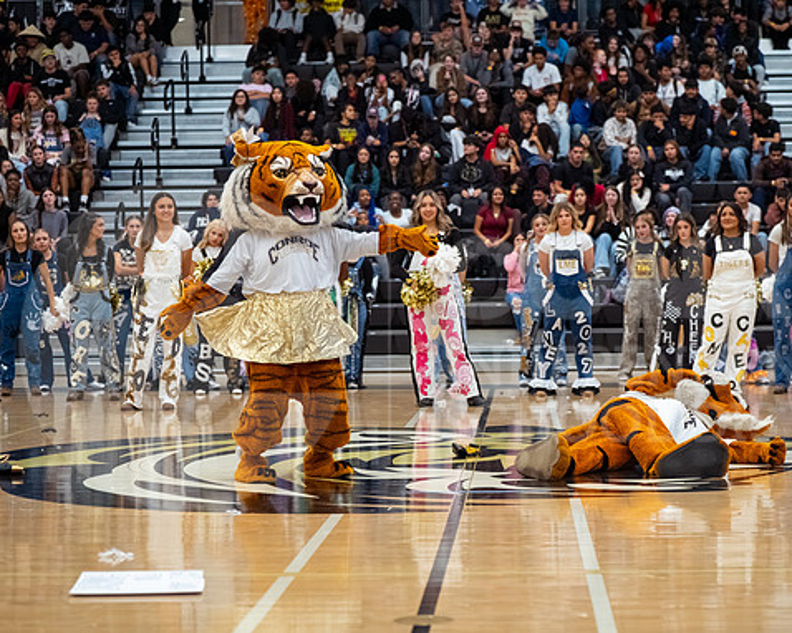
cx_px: 492
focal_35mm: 90
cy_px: 315
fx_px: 2109
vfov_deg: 17.1
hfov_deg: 21.2
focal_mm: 75
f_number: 3.2
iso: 3200
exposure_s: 1/1000
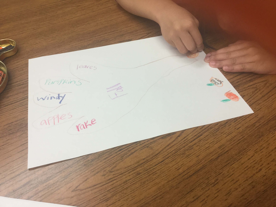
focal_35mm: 31
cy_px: 104
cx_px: 138
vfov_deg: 45.4
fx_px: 247
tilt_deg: -46.5
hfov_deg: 58.4
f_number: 2.4
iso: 32
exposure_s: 1/30
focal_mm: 3.3
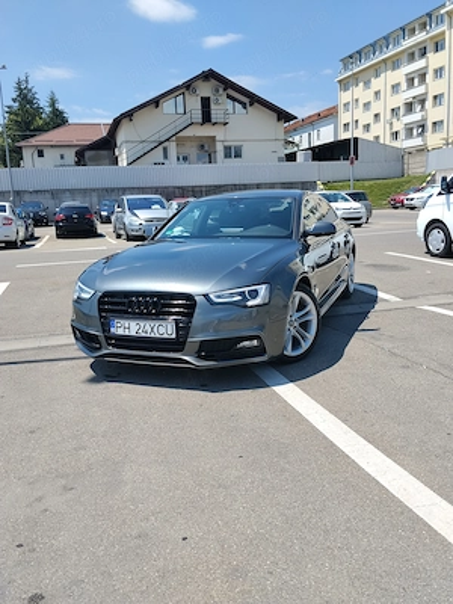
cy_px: 302
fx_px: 506
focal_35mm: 29
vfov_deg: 61.7
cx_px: 226
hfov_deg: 48.2
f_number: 1.8
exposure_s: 1/1360
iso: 50
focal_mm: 4.22
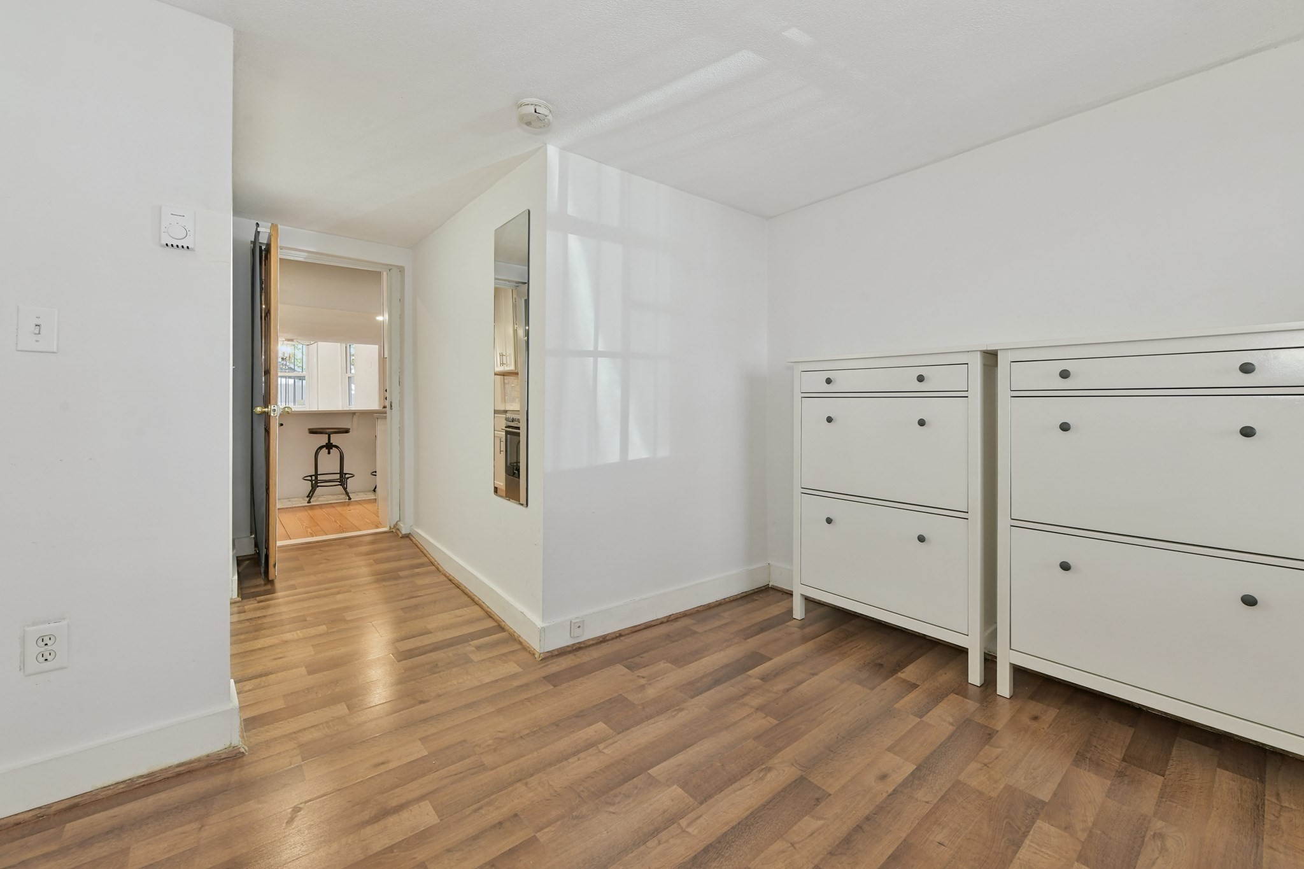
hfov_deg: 104.3
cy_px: 434
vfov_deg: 81.2
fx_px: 507
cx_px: 652
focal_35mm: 14
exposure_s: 1/8
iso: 640
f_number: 9
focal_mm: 14
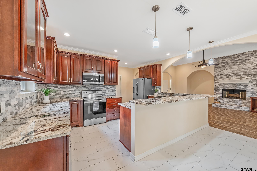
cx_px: 128
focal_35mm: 14
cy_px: 86
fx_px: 100
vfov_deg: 81.2
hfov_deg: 104.3
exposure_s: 1/15
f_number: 8
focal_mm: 14
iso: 800
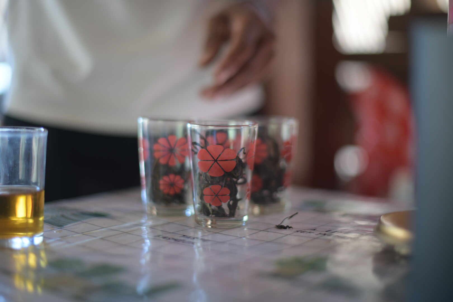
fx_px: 629
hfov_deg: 39.6
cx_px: 226
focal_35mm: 50
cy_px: 151
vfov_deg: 27.0
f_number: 1.4
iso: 200
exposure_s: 1/125
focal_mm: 50
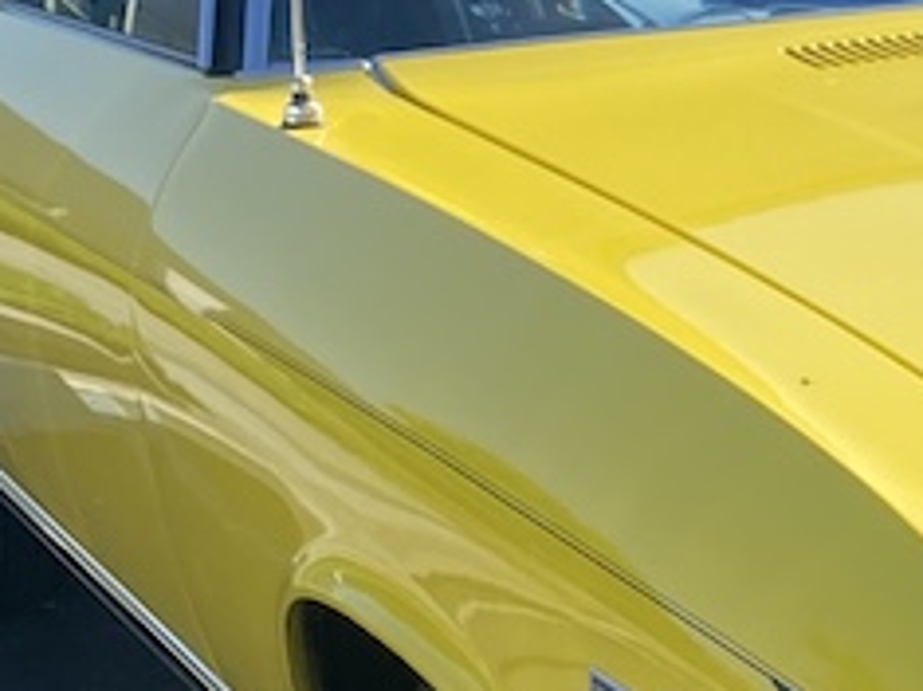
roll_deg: +1.1
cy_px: 349
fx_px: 3544
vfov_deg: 11.1
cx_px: 1438
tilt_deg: -12.4
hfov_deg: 13.8
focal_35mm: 133
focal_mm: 4.25
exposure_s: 1/1961
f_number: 1.8
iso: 32
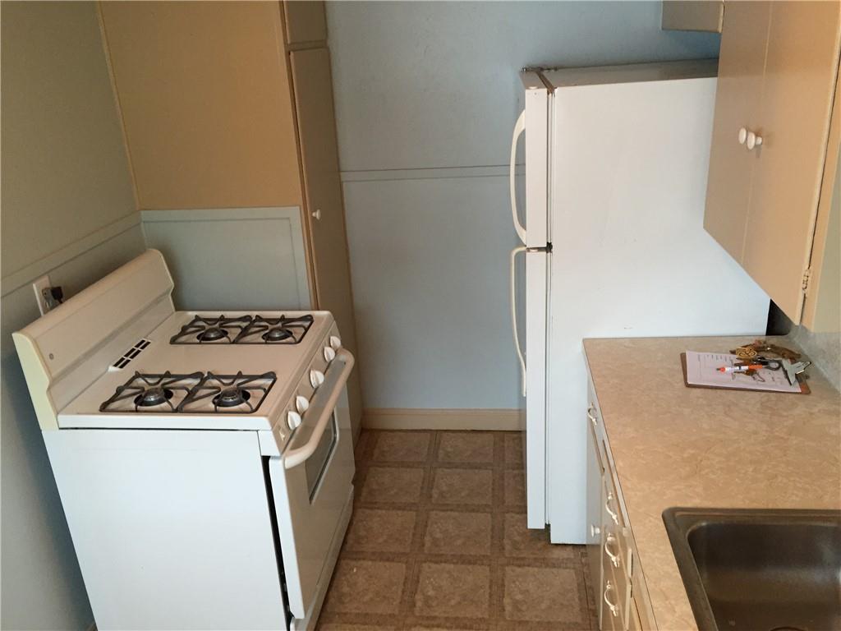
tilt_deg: -21.7
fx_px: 705
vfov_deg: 48.2
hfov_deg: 61.7
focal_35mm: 29
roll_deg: +2.7
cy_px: 316
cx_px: 420
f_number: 2.2
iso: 100
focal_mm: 4.15
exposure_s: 1/30
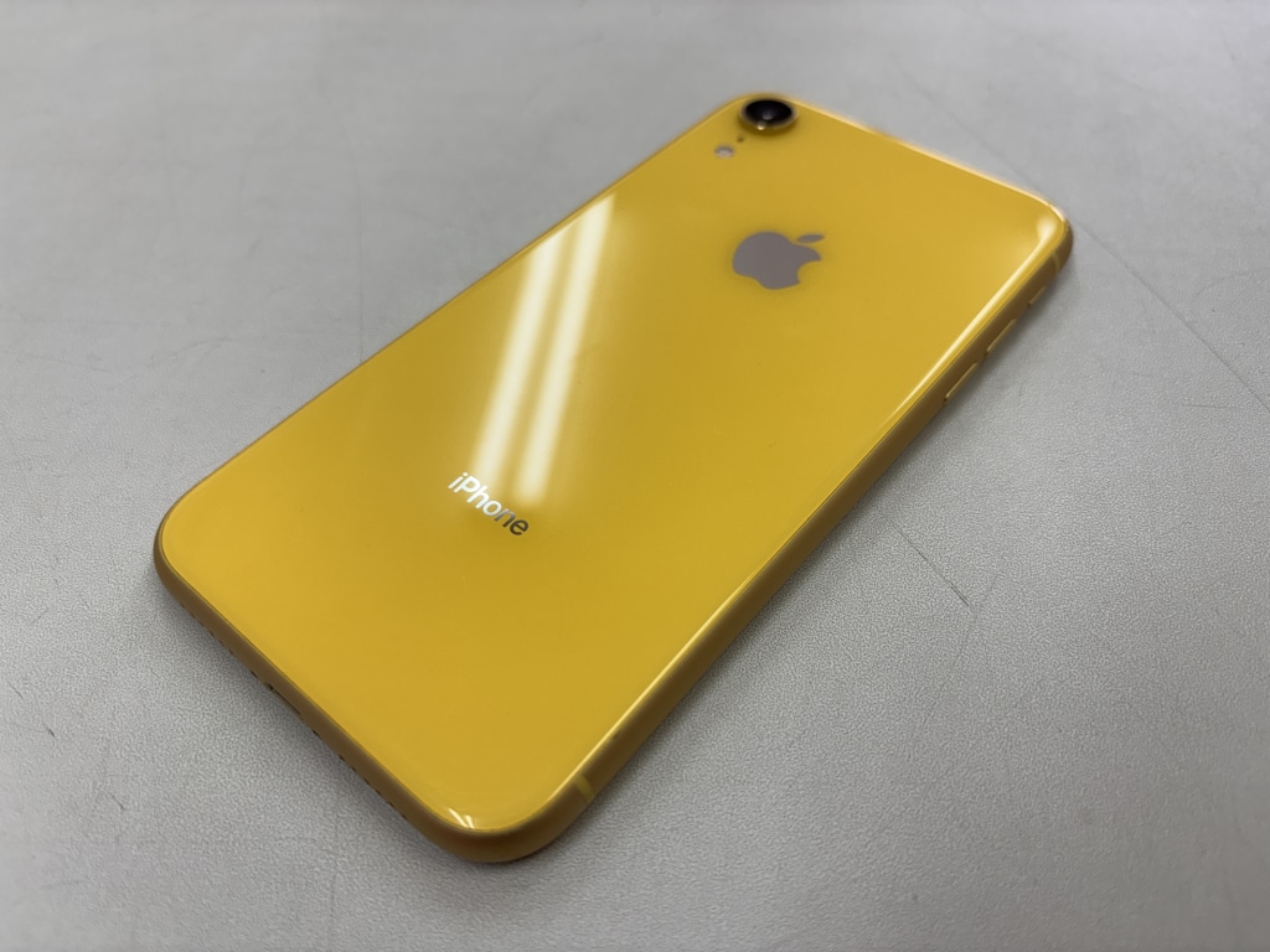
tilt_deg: -51.2
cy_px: 476
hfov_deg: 67.3
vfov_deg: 53.1
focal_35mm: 26
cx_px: 635
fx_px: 954
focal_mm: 5.96
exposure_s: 1/120
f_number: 1.6
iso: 32
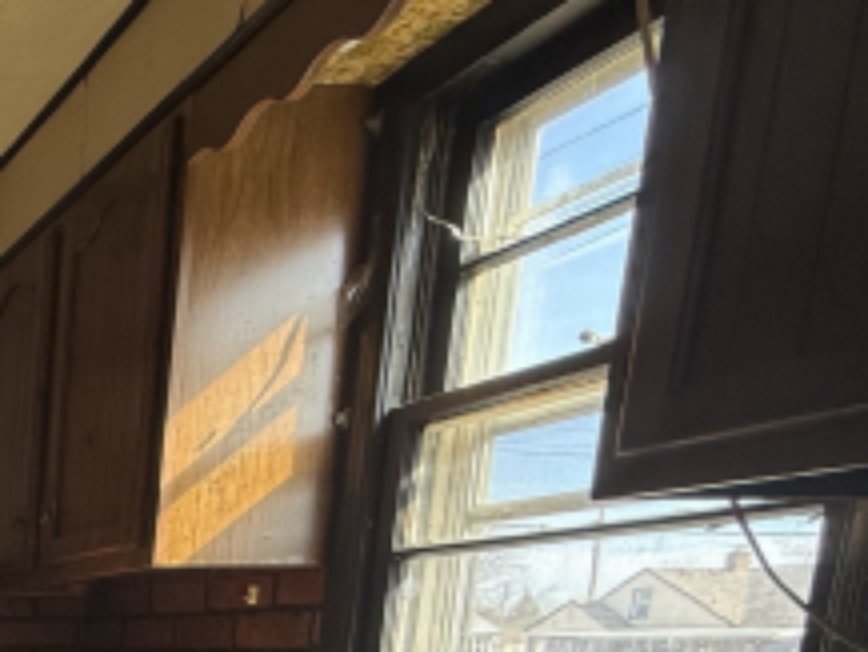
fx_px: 1079
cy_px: 824
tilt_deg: -9.3
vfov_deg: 28.3
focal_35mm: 43
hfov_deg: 28.2
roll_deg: -0.3
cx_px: -442
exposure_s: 1/99
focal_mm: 2.22
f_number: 2.2
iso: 125
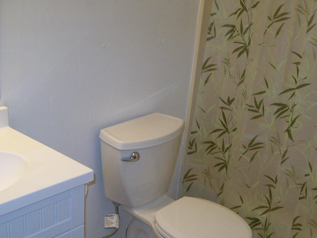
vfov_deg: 31.3
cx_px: 161
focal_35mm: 46
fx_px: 421
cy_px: 159
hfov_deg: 41.2
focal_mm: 6.1
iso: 160
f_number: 2.7
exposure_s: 1/60
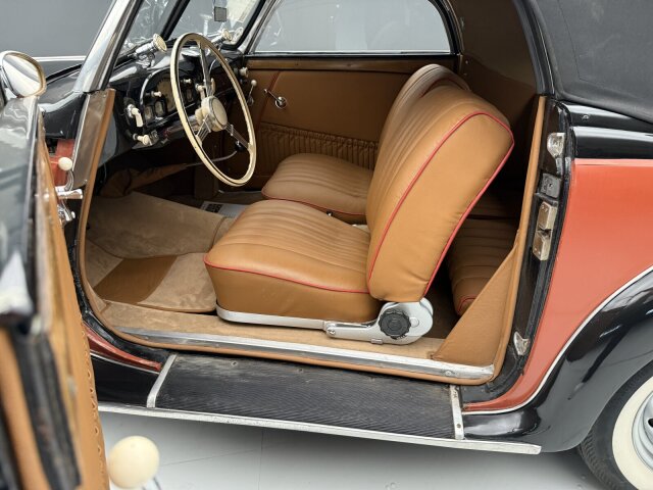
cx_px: 326
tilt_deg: -25.0
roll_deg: +0.7
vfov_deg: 56.8
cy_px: 245
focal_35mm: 24
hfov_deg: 71.6
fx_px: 453
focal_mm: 6.76
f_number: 1.78
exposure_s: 1/49
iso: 320
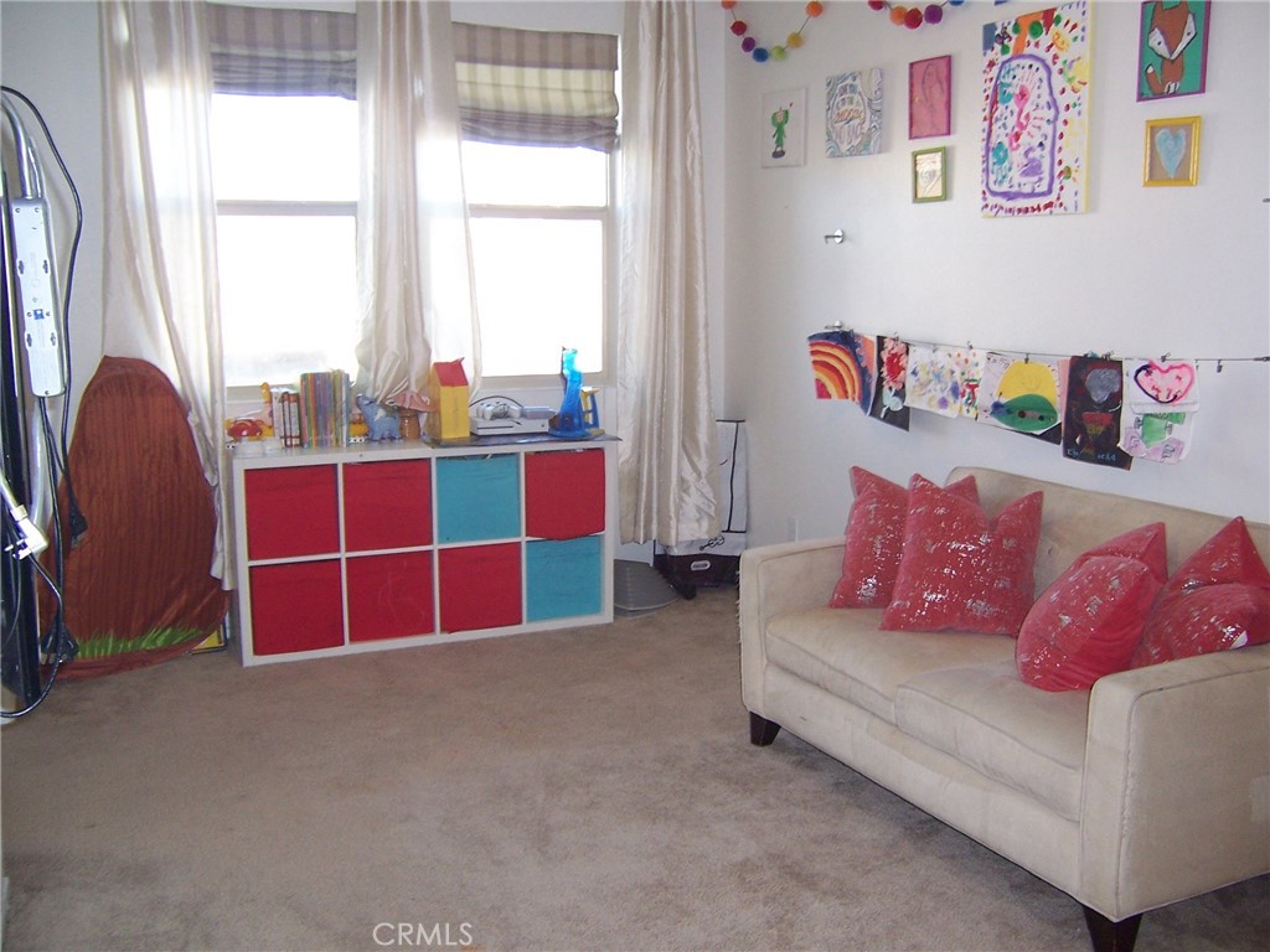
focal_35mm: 33
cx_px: 635
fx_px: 1211
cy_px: 476
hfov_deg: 55.4
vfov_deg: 42.9
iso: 140
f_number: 2.8
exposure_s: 1/60
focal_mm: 5.5
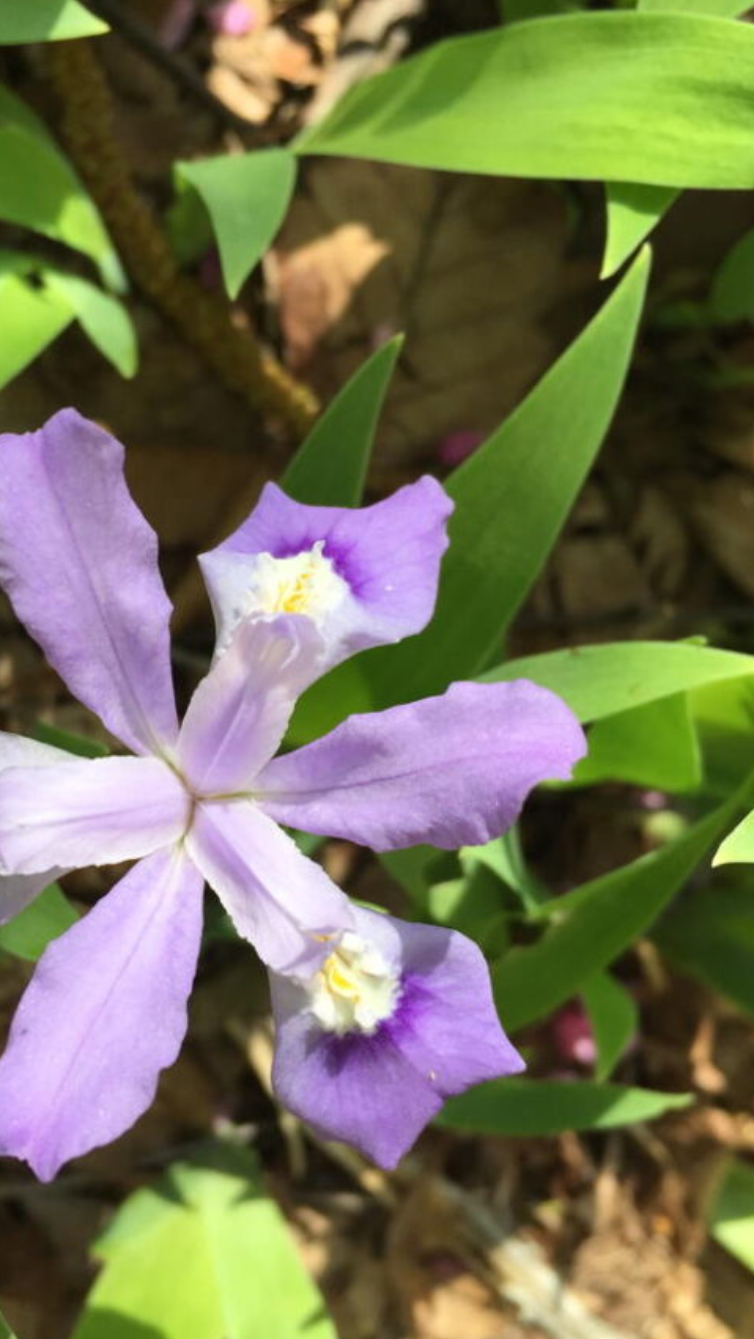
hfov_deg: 30.8
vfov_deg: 52.8
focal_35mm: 38
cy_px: 700
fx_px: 1350
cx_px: 220
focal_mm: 4.15
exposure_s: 1/719
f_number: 2.2
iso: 32
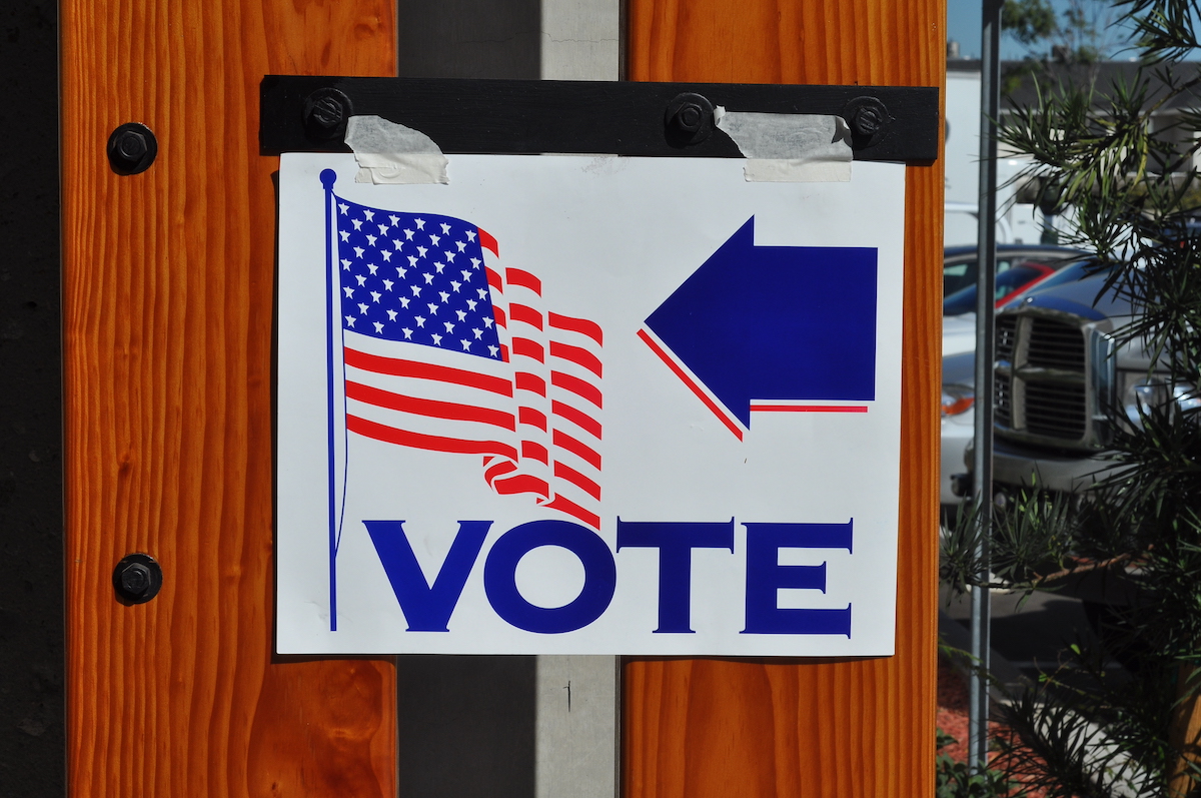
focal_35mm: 75
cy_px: 399
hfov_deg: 27.0
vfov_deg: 18.1
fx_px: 2499
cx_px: 600
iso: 200
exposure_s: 1/500
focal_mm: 50
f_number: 11
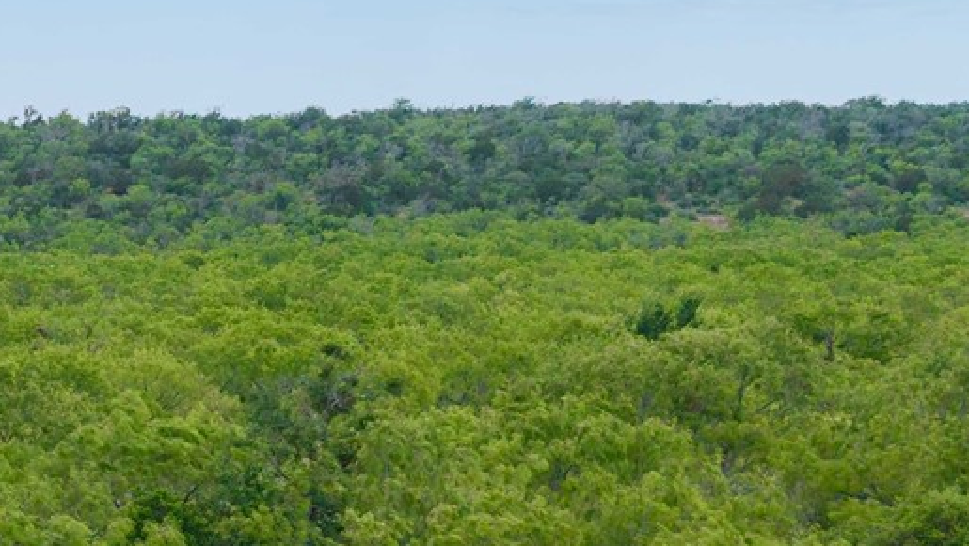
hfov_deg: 18.5
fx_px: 2673
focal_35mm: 104
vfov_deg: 11.5
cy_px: 563
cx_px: -429
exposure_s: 1/1250
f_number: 1.8
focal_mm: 8.67
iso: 150
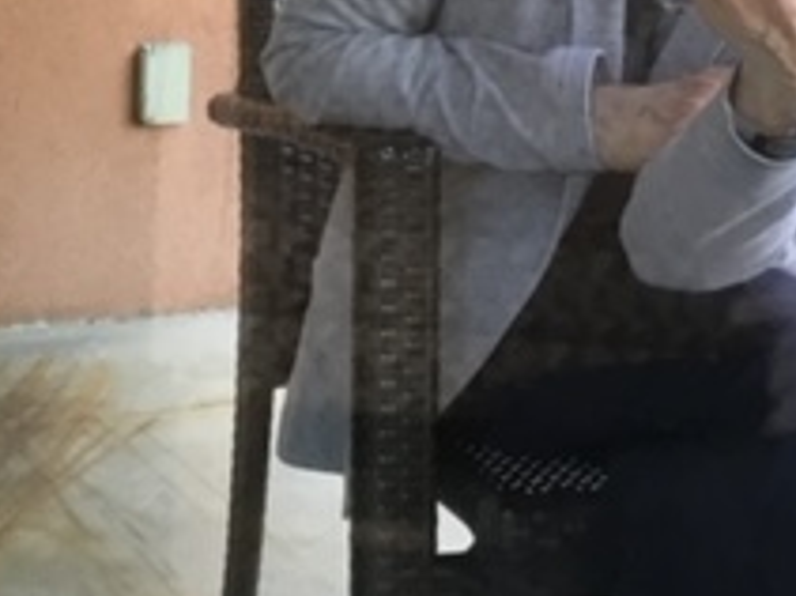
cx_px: 79
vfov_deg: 15.1
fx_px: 2160
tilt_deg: -5.7
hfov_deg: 20.5
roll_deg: -0.5
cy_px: -155
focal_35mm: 94
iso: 32
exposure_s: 1/30
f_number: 2.4
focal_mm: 3.3
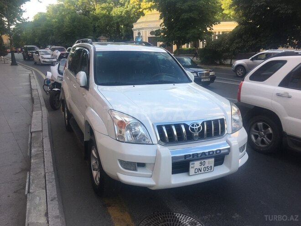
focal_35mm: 29
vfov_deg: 48.2
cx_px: 150
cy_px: 113
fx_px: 252
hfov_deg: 61.7
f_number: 2.2
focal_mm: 4.15
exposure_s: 1/261
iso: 25
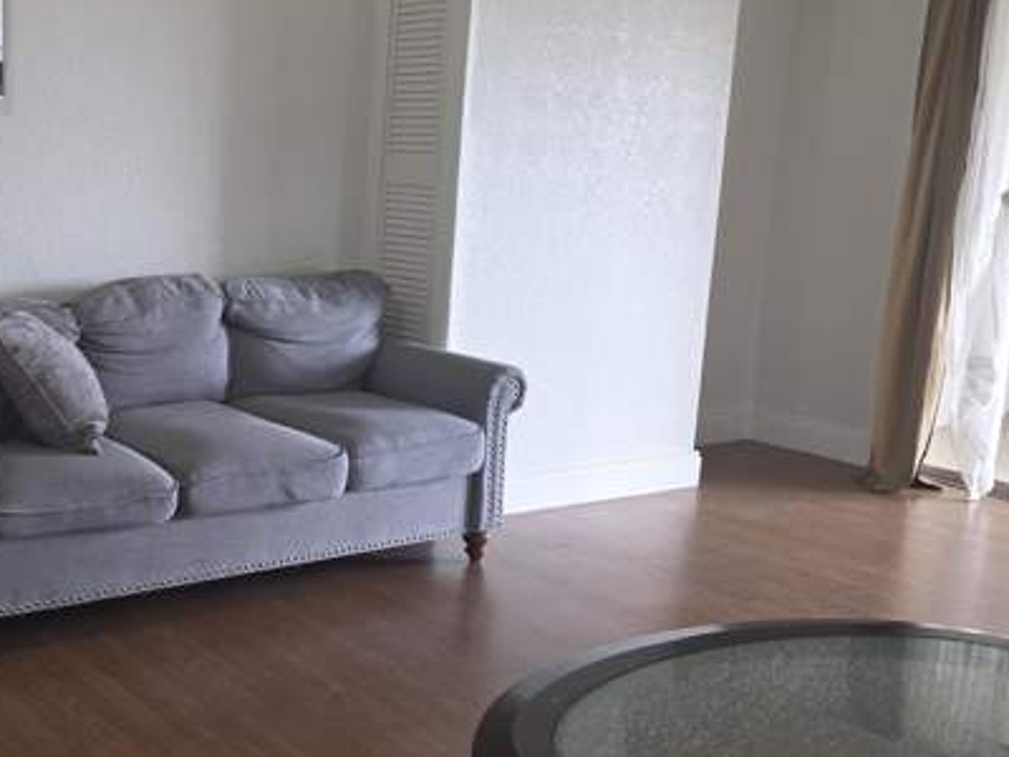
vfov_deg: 31.5
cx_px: 144
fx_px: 1341
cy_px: 368
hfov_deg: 39.0
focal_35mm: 46
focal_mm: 6.3
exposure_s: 1/40
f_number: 1.7
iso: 100
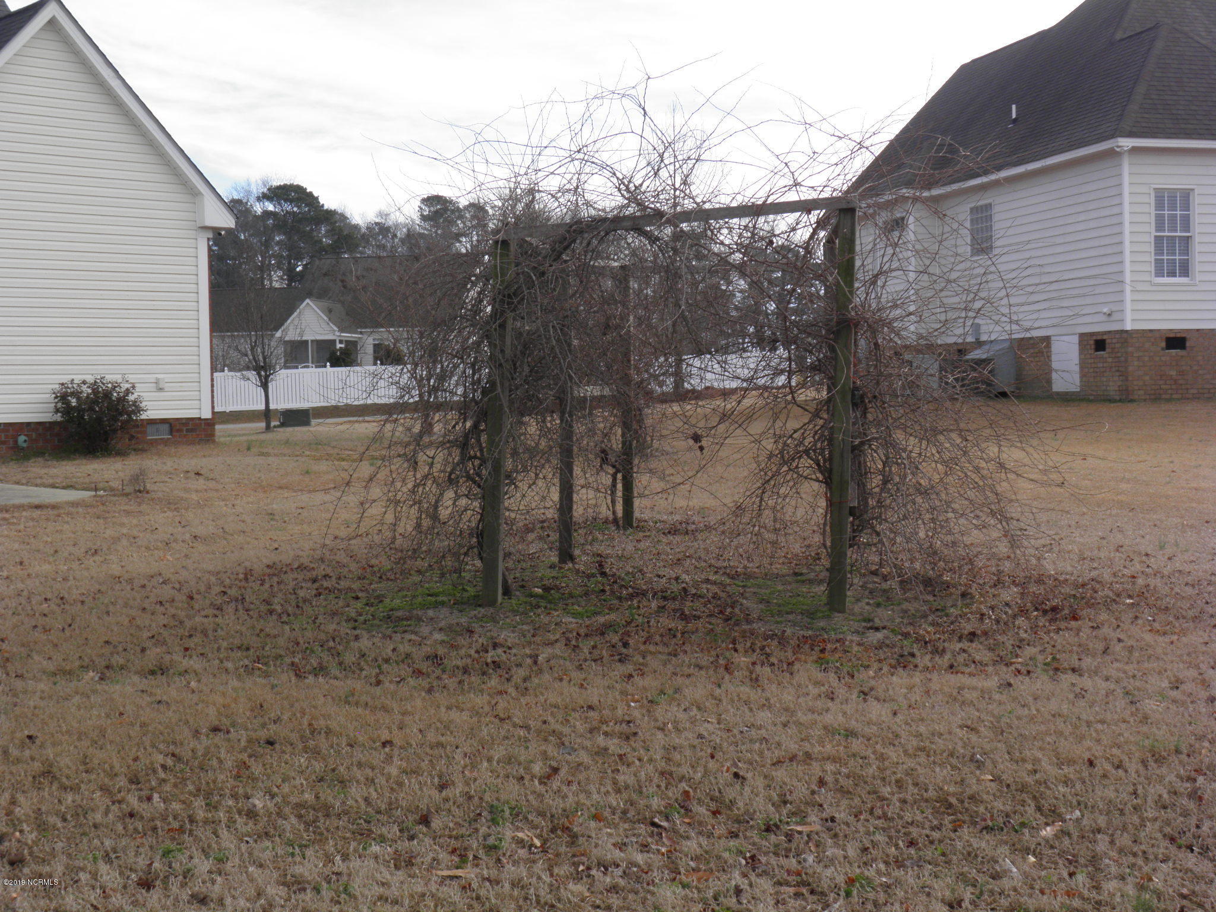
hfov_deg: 38.9
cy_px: 456
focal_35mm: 49
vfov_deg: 29.7
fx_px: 1721
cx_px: 608
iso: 50
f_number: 5.5
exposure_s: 1/160
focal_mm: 8.9
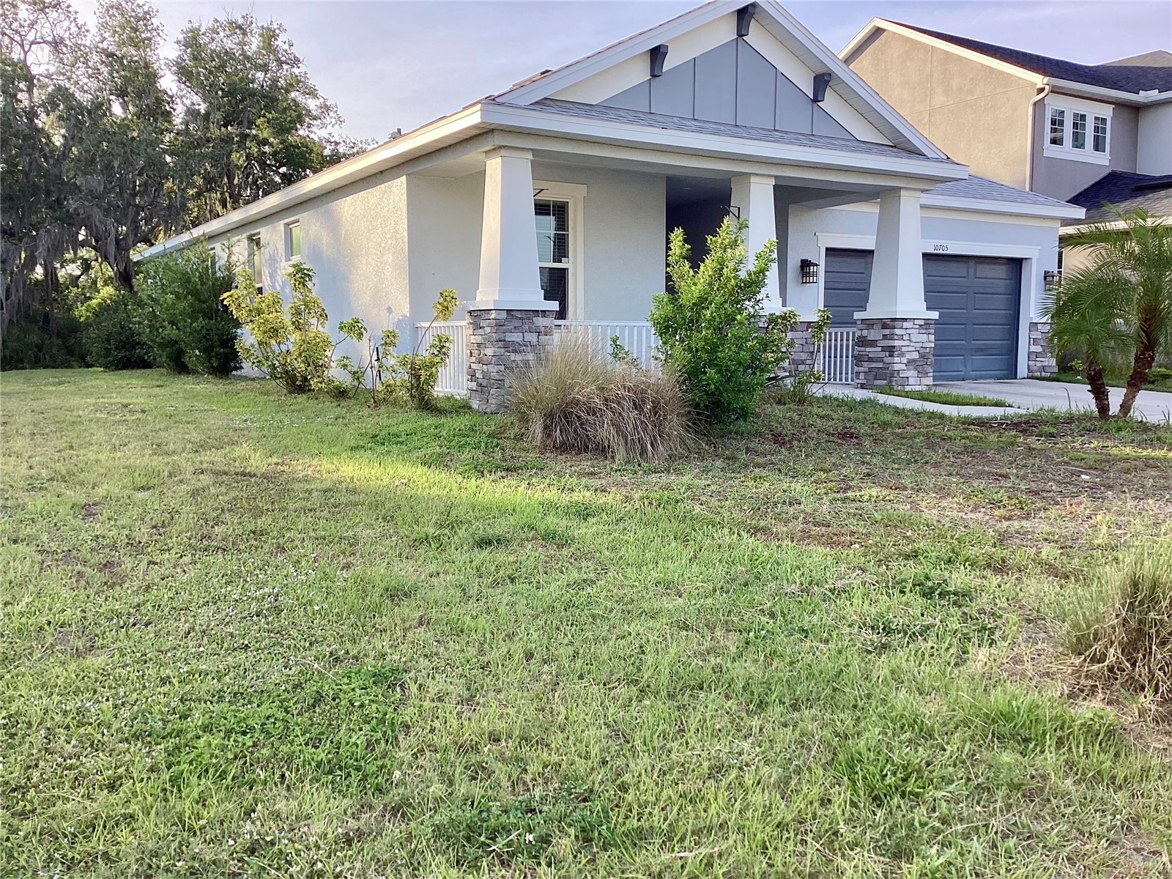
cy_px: 440
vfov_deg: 45.4
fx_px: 1050
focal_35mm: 31
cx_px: 586
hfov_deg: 58.4
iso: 25
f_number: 2.4
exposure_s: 1/292
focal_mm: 3.3
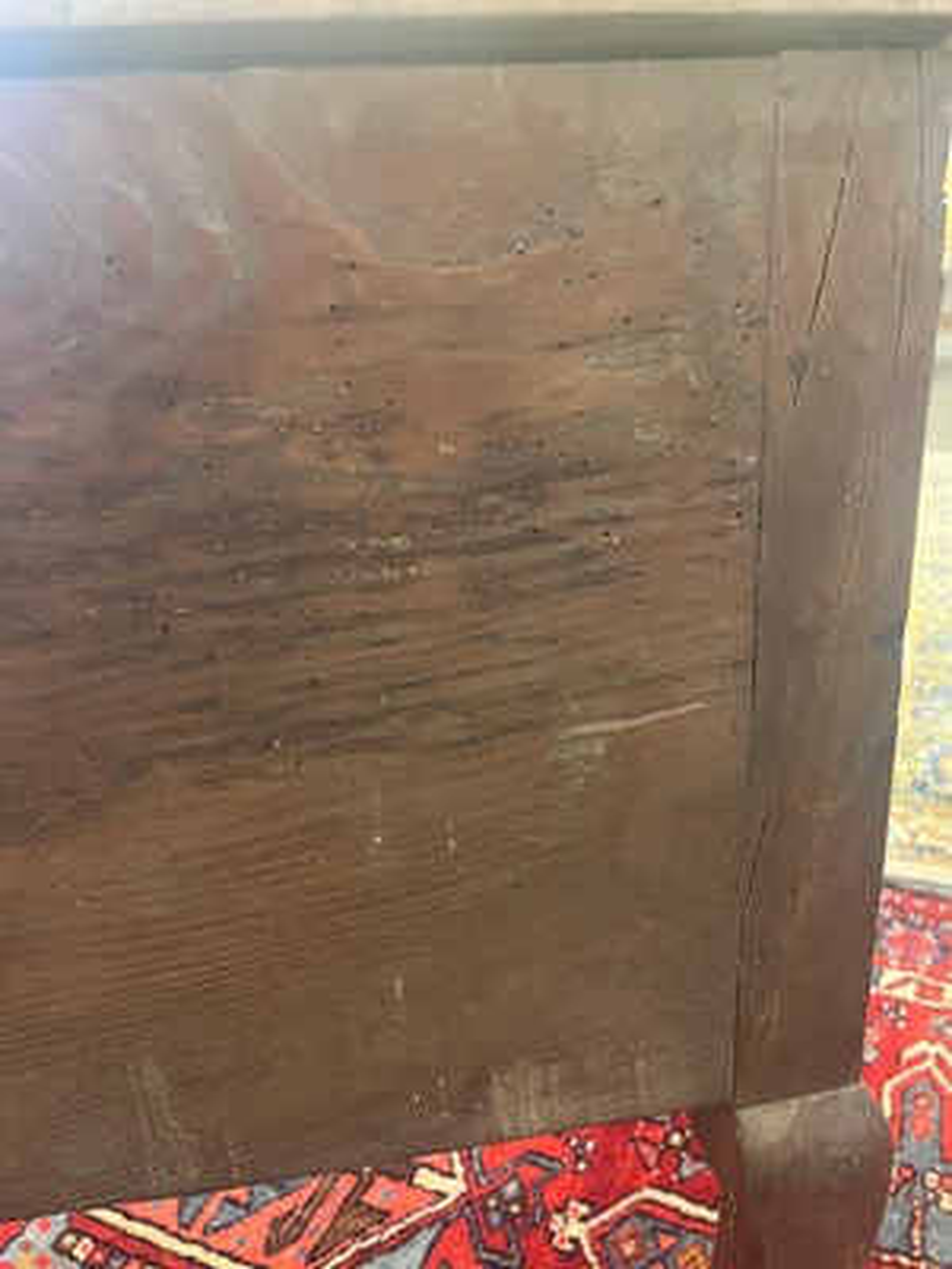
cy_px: 634
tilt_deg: -18.4
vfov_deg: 67.3
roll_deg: +2.0
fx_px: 953
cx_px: 476
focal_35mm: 26
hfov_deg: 53.1
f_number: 1.6
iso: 640
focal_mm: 5.1
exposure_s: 1/33
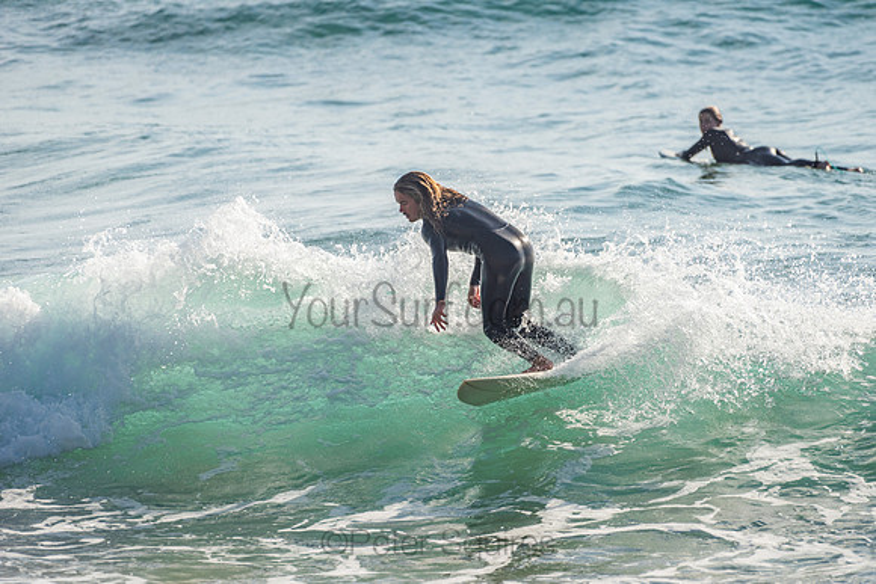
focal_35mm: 500
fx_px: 12169
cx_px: 438
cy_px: 292
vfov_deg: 2.8
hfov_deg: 4.1
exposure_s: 1/2000
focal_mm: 500
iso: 140
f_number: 5.6
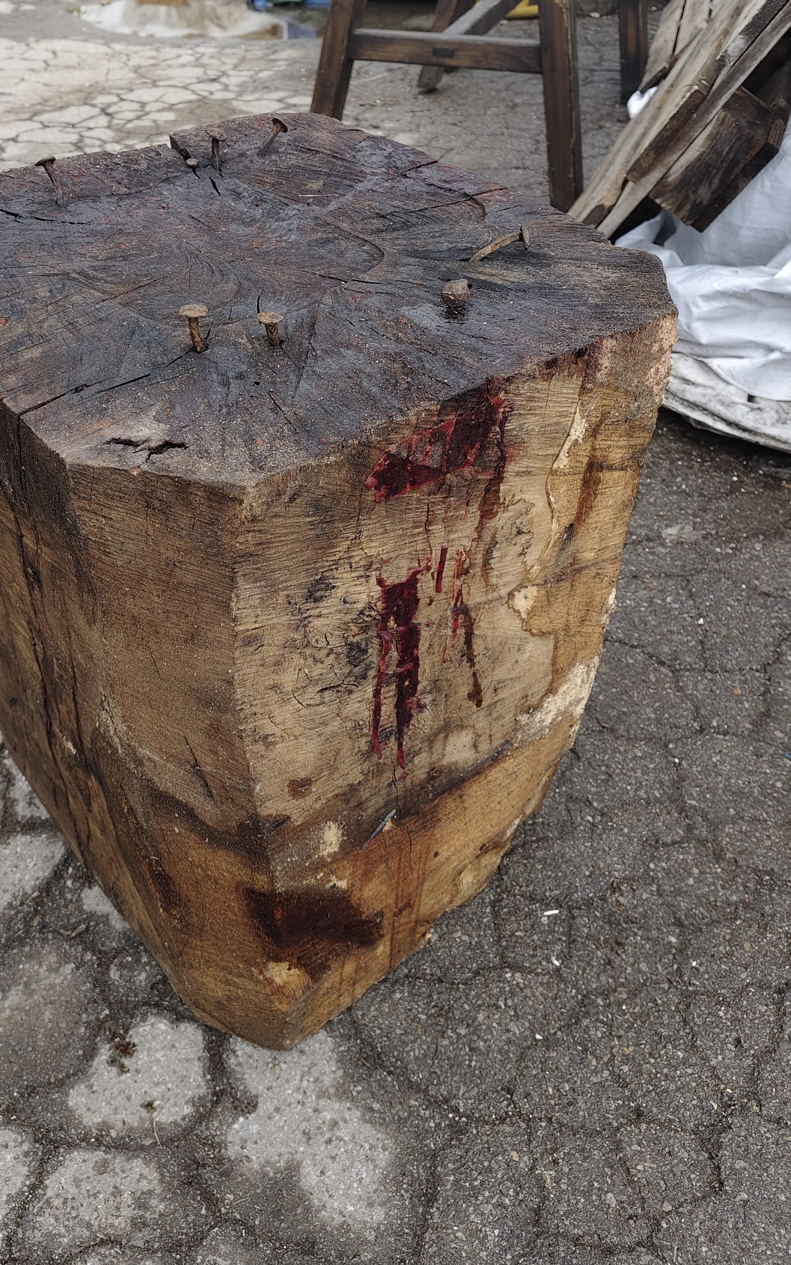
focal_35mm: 31
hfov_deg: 40.2
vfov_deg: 61.0
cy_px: 548
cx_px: 275
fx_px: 1069
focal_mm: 5.56
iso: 129
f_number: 1.88
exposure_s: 1/100
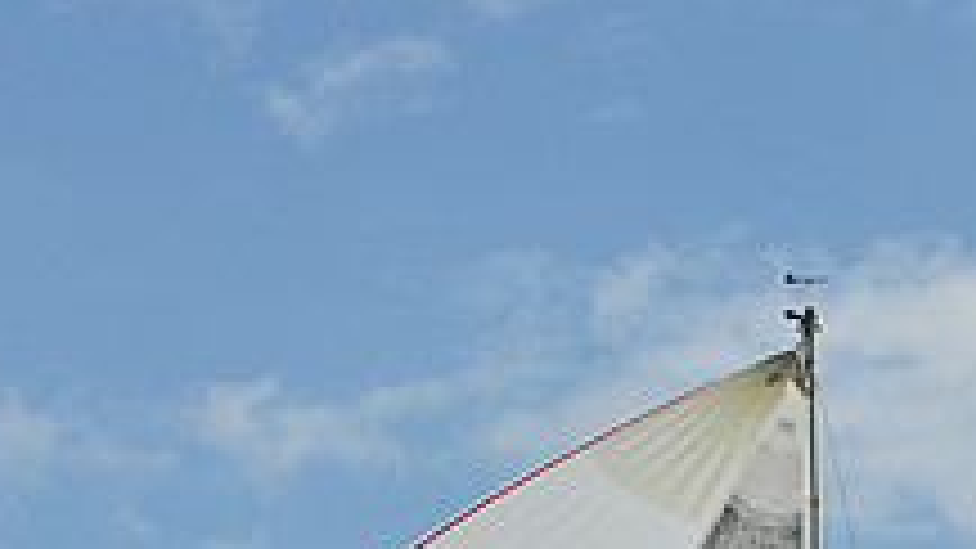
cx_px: 654
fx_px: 5072
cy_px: 1296
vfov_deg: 6.0
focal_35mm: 196
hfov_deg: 11.0
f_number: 10
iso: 320
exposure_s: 1/1600
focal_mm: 70
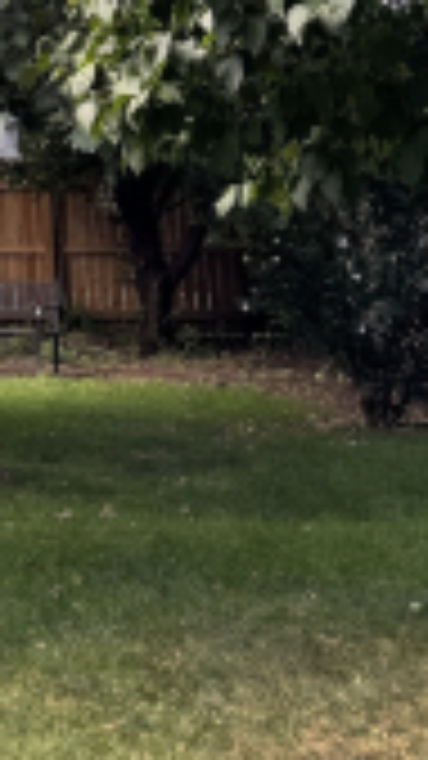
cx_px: -212
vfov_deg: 19.1
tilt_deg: +13.3
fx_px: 2079
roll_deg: +1.7
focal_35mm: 103
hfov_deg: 11.3
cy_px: -236
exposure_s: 1/343
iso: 80
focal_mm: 6.76
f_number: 1.78
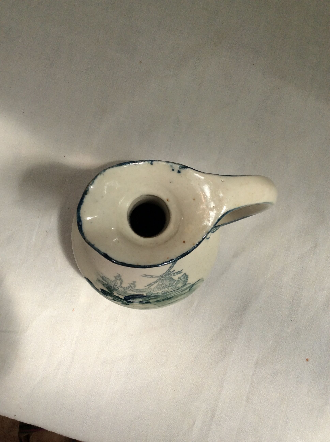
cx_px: 165
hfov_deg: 44.1
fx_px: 408
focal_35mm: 32
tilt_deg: -85.5
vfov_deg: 56.9
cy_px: 221
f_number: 2.4
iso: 32
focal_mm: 3.3
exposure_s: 1/1217
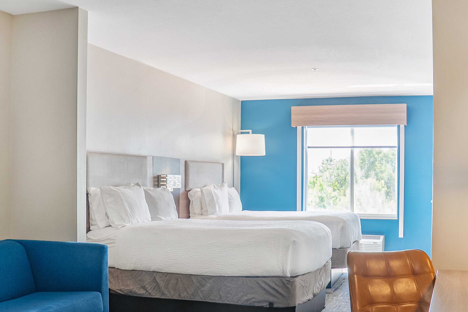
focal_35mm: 45
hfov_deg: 43.4
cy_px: 198
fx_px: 585
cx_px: 195
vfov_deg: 29.7
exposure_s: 1/30
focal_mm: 18
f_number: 8
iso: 250
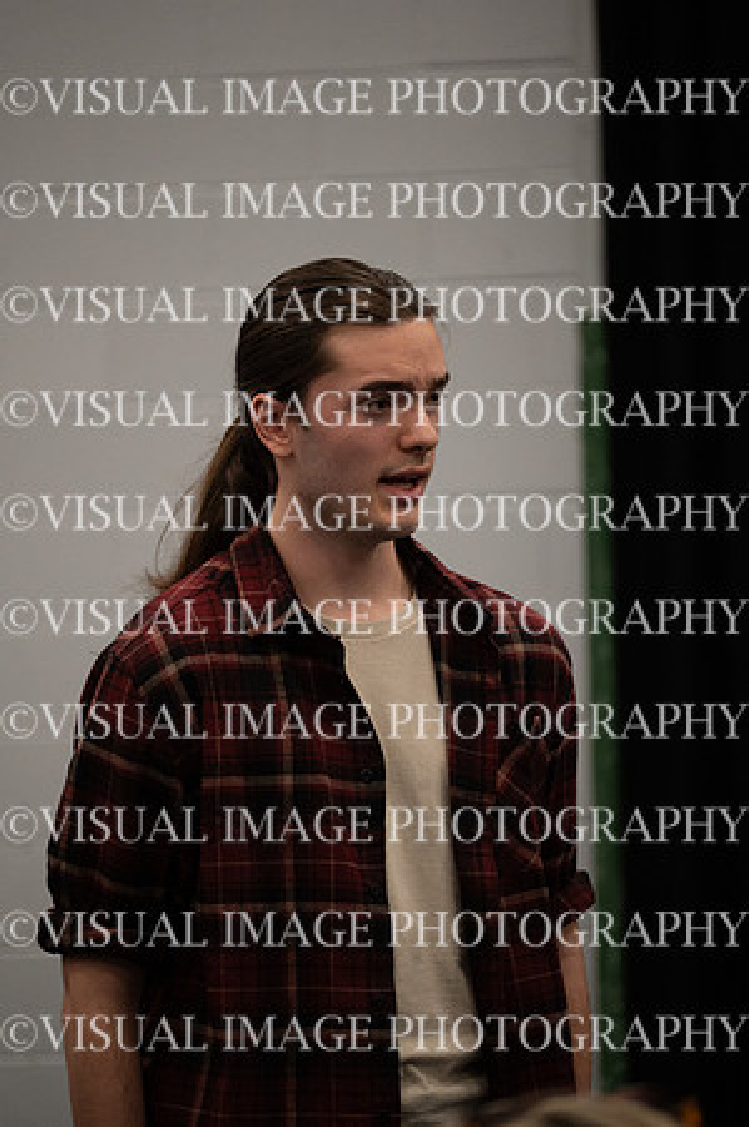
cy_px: 564
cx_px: 374
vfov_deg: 8.7
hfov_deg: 5.8
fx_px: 7413
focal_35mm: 237
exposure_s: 1/160
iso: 5000
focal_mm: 237
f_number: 6
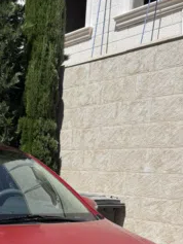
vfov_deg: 31.5
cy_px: 268
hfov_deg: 26.8
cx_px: 56
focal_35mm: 54
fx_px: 380
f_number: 1.78
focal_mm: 6.76
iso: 80
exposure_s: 1/8130
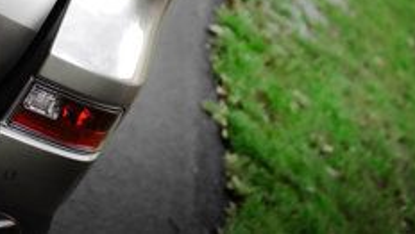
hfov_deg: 14.3
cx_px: 177
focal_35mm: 150
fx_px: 1652
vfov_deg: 7.9
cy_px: -146
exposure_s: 1/320
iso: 640
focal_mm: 52
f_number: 4
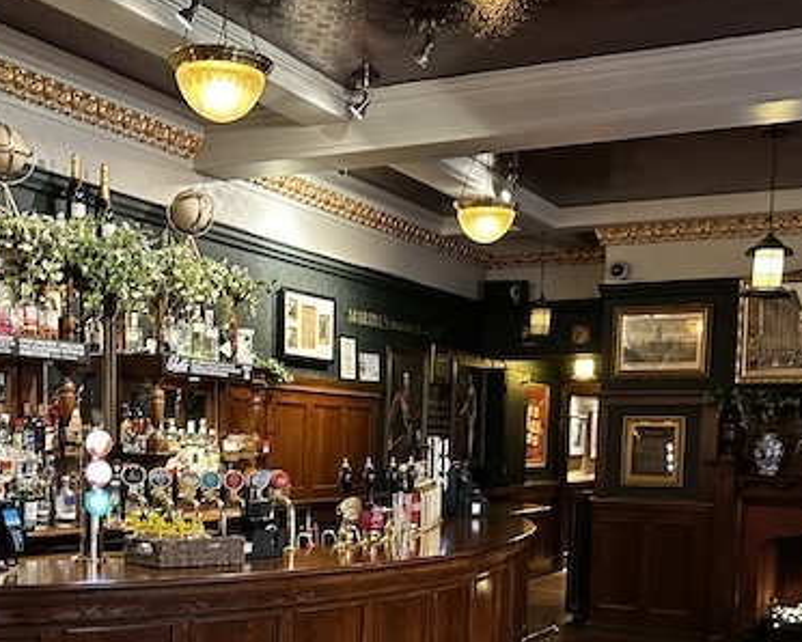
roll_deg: -1.8
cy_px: 526
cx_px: 379
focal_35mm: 46
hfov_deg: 40.3
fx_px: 1092
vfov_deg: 31.8
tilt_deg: -3.9
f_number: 1.78
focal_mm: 6.86
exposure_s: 1/33
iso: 800
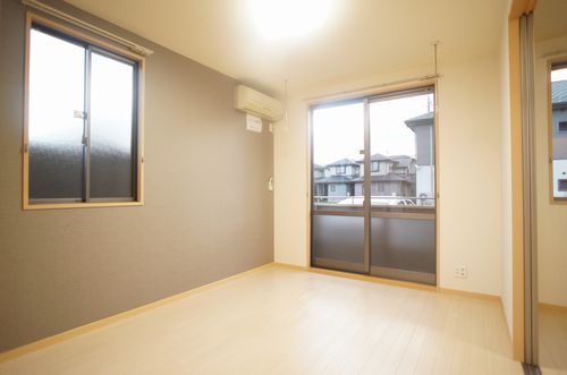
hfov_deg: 73.9
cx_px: 284
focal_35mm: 24
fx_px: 377
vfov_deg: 52.9
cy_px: 188
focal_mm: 16
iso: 800
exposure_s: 1/80
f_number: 2.8
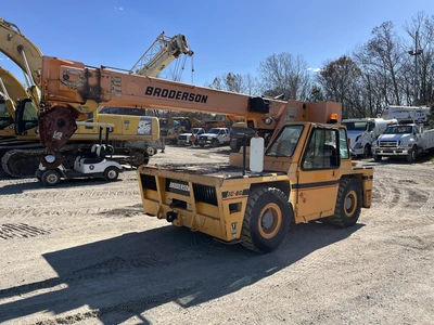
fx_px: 326
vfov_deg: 53.1
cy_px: 162
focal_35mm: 26
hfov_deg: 67.3
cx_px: 217
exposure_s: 1/2755
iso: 50
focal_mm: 5.1
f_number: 1.6
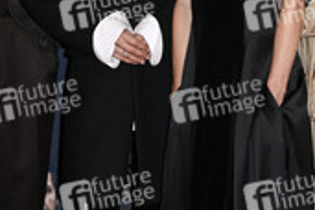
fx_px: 1269
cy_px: -37
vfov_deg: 9.3
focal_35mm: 145
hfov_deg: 14.1
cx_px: 242
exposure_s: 1/250
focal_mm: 55
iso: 400
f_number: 6.3
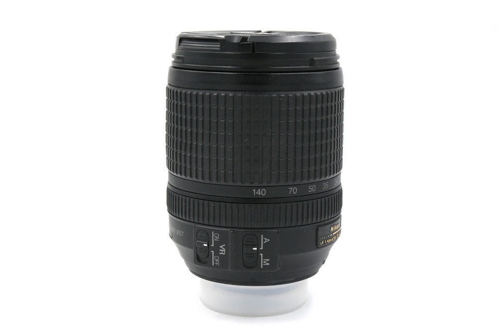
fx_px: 885
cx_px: 249
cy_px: 166
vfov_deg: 21.2
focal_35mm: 64
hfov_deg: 31.4
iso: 800
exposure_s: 1/125
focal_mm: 42.5
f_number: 16
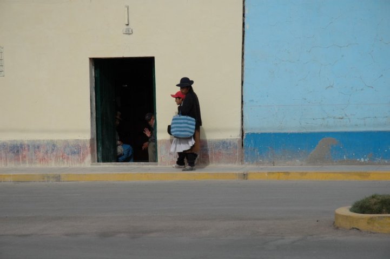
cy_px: 130
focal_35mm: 105
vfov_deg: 13.0
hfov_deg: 19.5
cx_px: 195
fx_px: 1137
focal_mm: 70
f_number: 6.3
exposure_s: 1/1000
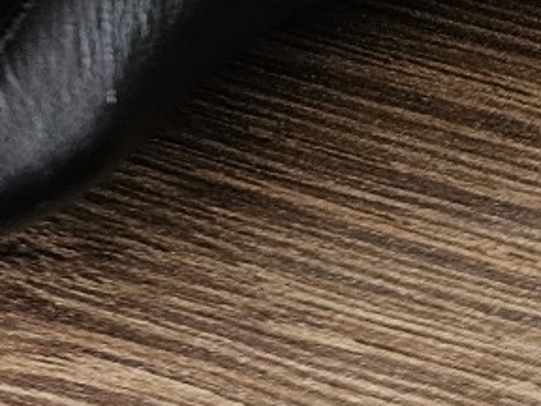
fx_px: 1875
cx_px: 148
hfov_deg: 16.3
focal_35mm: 120
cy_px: -638
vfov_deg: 10.3
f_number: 1.8
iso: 160
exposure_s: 1/190
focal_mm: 5.4
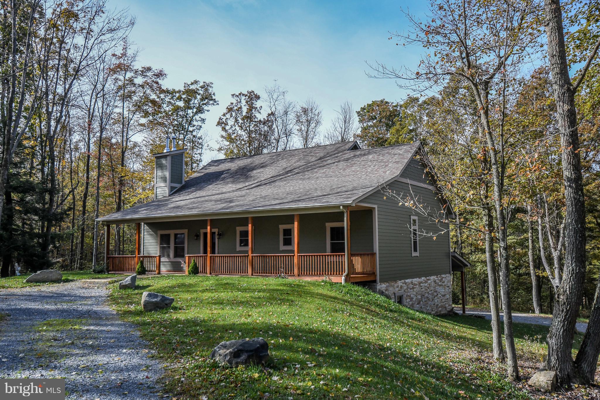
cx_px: 300
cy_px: 200
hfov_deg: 61.9
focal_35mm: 30
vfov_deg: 43.6
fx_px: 500
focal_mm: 20
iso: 500
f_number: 5.6
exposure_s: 1/1250
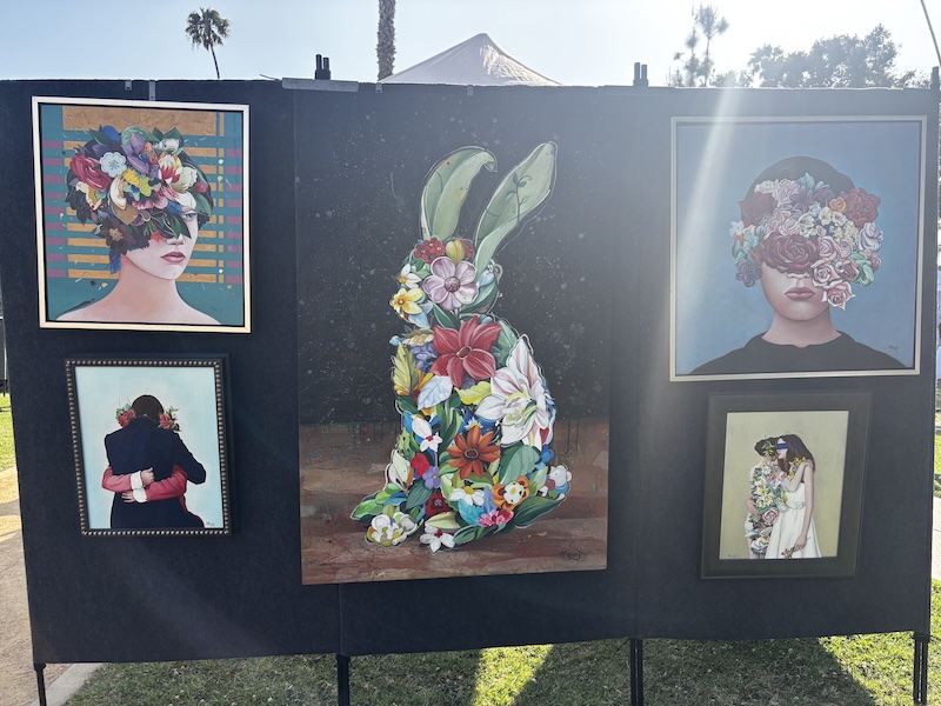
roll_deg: -2.1
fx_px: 707
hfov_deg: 67.3
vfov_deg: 53.1
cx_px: 470
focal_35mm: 26
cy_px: 353
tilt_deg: -1.7
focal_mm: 5.96
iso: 50
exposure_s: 1/1027
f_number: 1.6
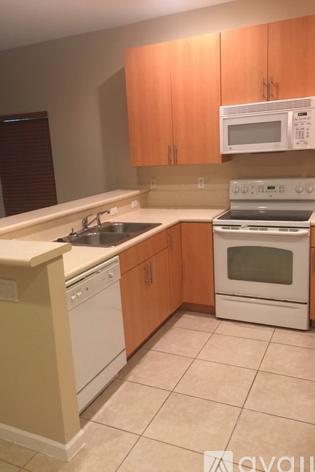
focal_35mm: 31
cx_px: 140
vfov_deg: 60.3
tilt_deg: -11.2
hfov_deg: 42.3
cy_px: 237
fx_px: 407
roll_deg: +4.0
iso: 80
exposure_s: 1/15
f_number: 2.2
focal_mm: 4.15
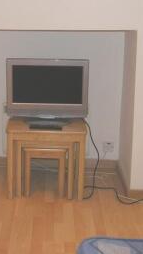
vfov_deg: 34.0
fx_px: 404
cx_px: 38
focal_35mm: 60
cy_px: 58
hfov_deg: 19.9
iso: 50
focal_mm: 6.1
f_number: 2.6
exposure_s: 1/60.1
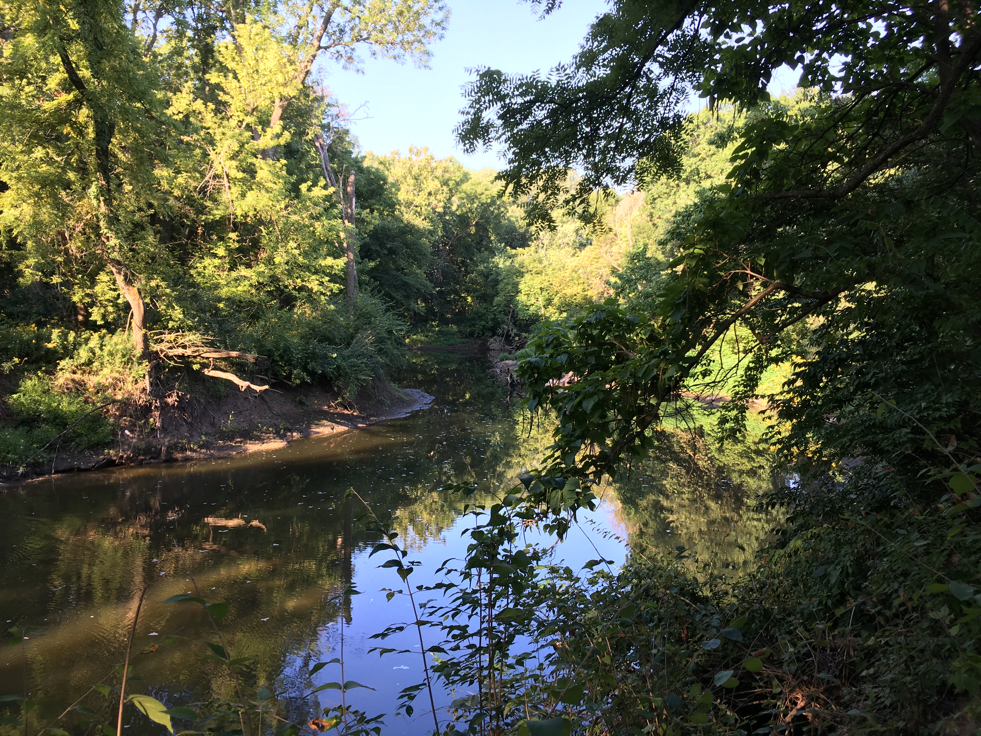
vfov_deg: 48.2
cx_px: 490
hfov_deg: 61.7
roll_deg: +0.7
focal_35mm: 29
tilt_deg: -4.3
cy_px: 368
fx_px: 822
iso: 25
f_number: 2.2
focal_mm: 4.15
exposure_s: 1/120
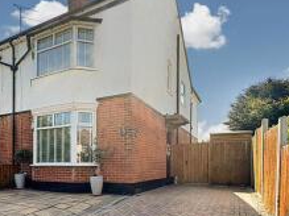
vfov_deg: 50.2
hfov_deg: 64.4
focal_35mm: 27
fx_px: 225
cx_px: 108
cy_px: 148
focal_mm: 2.22
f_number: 2.2
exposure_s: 1/910
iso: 64
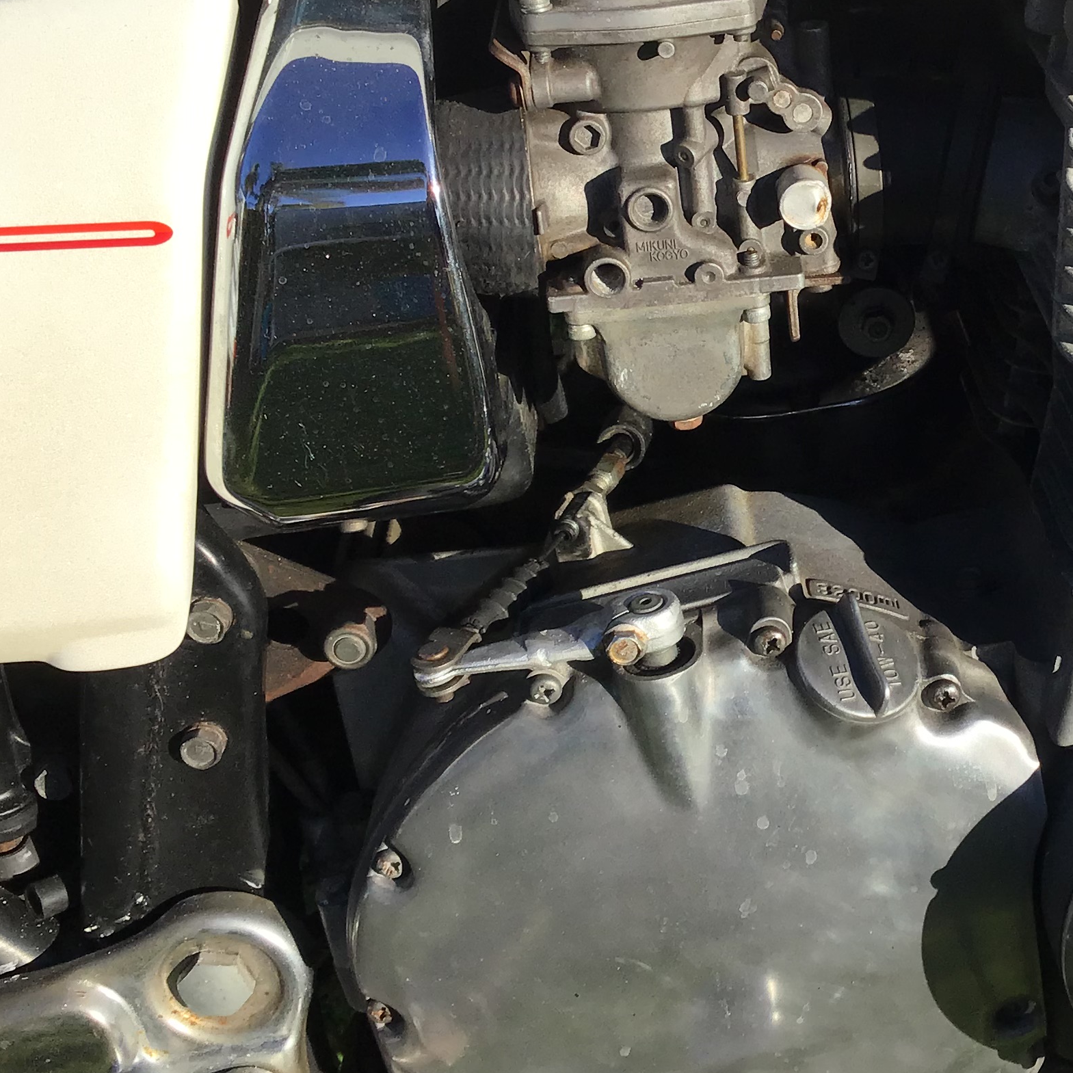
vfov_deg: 30.0
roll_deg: +7.2
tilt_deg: -39.0
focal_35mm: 57
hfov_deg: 29.4
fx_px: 1999
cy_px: 462
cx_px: 851
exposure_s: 1/981
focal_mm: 3.3
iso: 25
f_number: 2.4
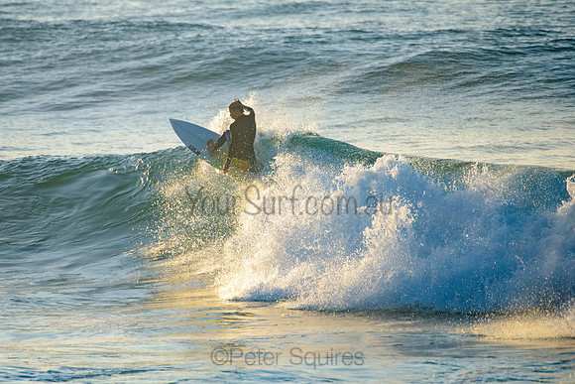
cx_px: 223
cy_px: 150
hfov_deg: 3.4
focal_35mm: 612
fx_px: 9776
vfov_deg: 2.2
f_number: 5.6
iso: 320
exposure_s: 1/2000
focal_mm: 500
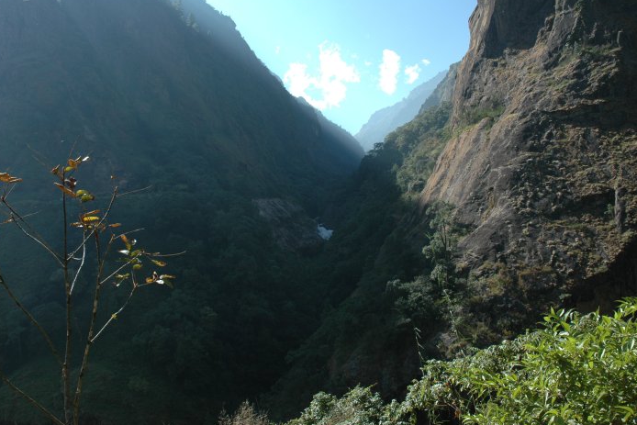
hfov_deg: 65.5
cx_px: 324
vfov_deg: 46.4
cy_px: 208
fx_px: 496
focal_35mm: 28
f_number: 8
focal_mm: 18
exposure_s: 1/250
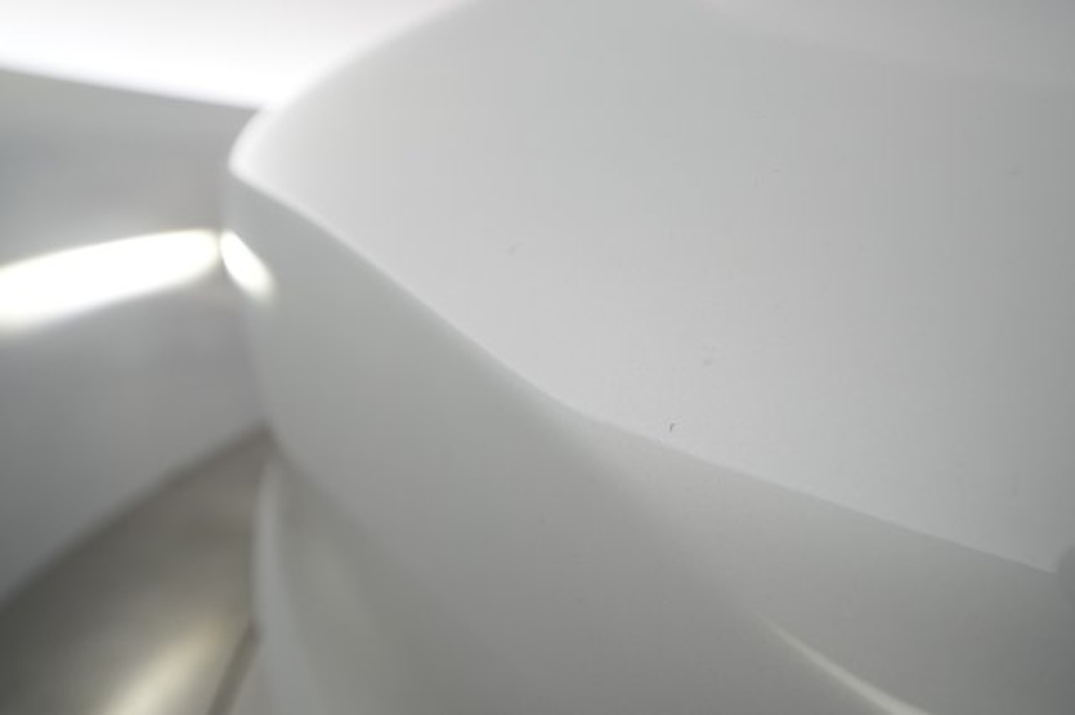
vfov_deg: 46.4
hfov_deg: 65.5
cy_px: 358
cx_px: 538
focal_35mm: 28
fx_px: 836
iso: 1250
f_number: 5.6
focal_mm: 28
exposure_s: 1/80
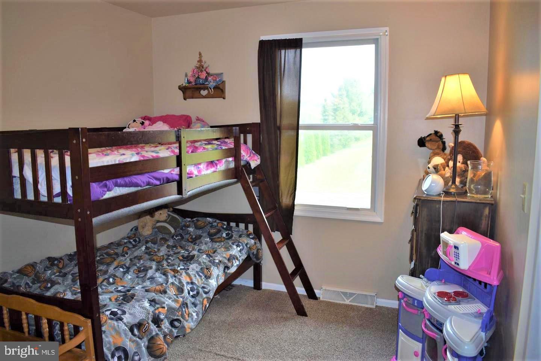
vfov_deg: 47.9
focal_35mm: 27
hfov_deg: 67.4
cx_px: 270
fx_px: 406
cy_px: 180
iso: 200
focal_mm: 18
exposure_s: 1/50
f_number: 3.5
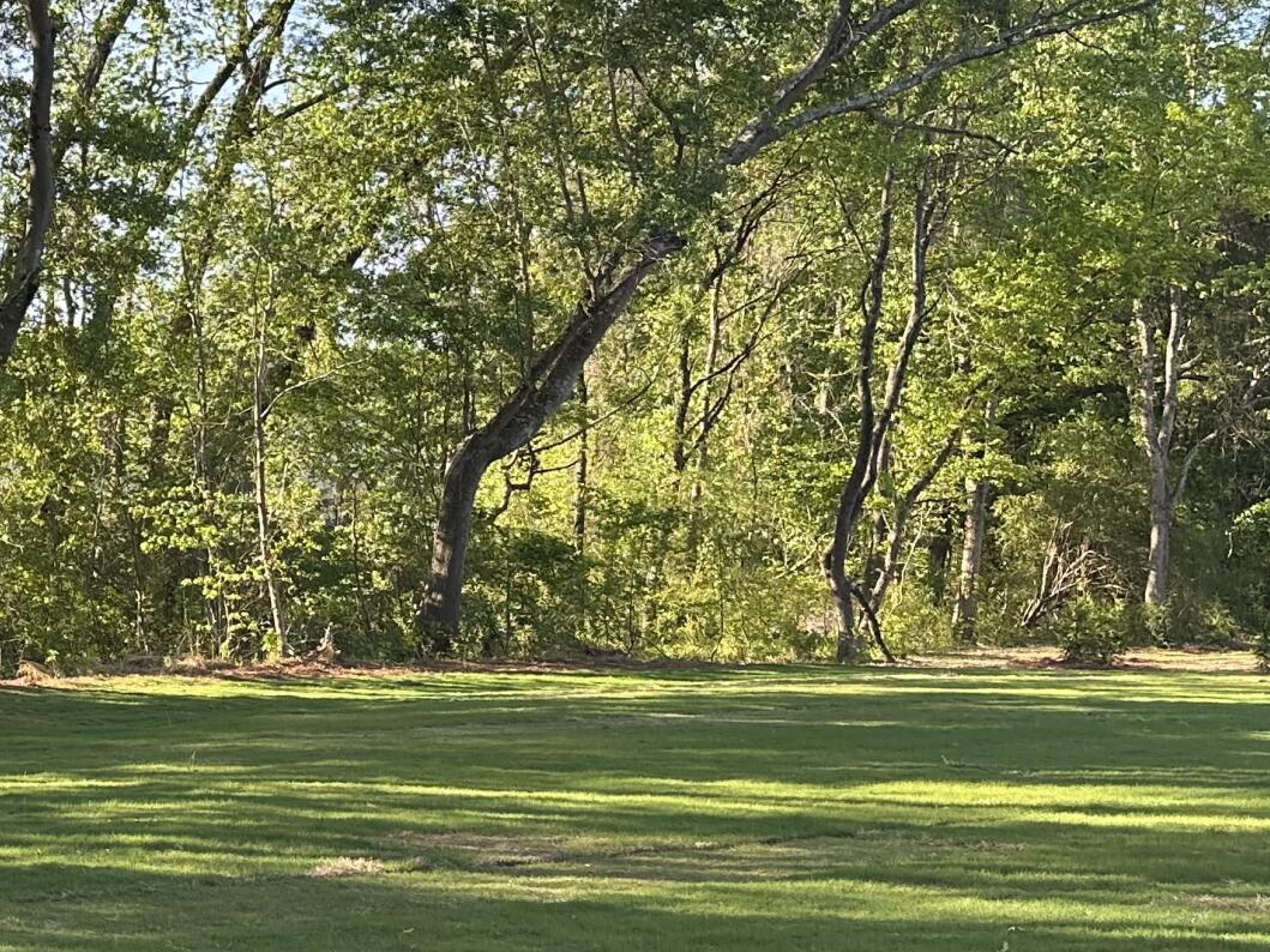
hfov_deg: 26.2
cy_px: 295
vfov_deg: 21.5
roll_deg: -0.4
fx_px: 2495
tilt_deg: +4.2
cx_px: -158
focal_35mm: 68
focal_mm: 6.86
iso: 80
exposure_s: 1/642
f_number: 1.78
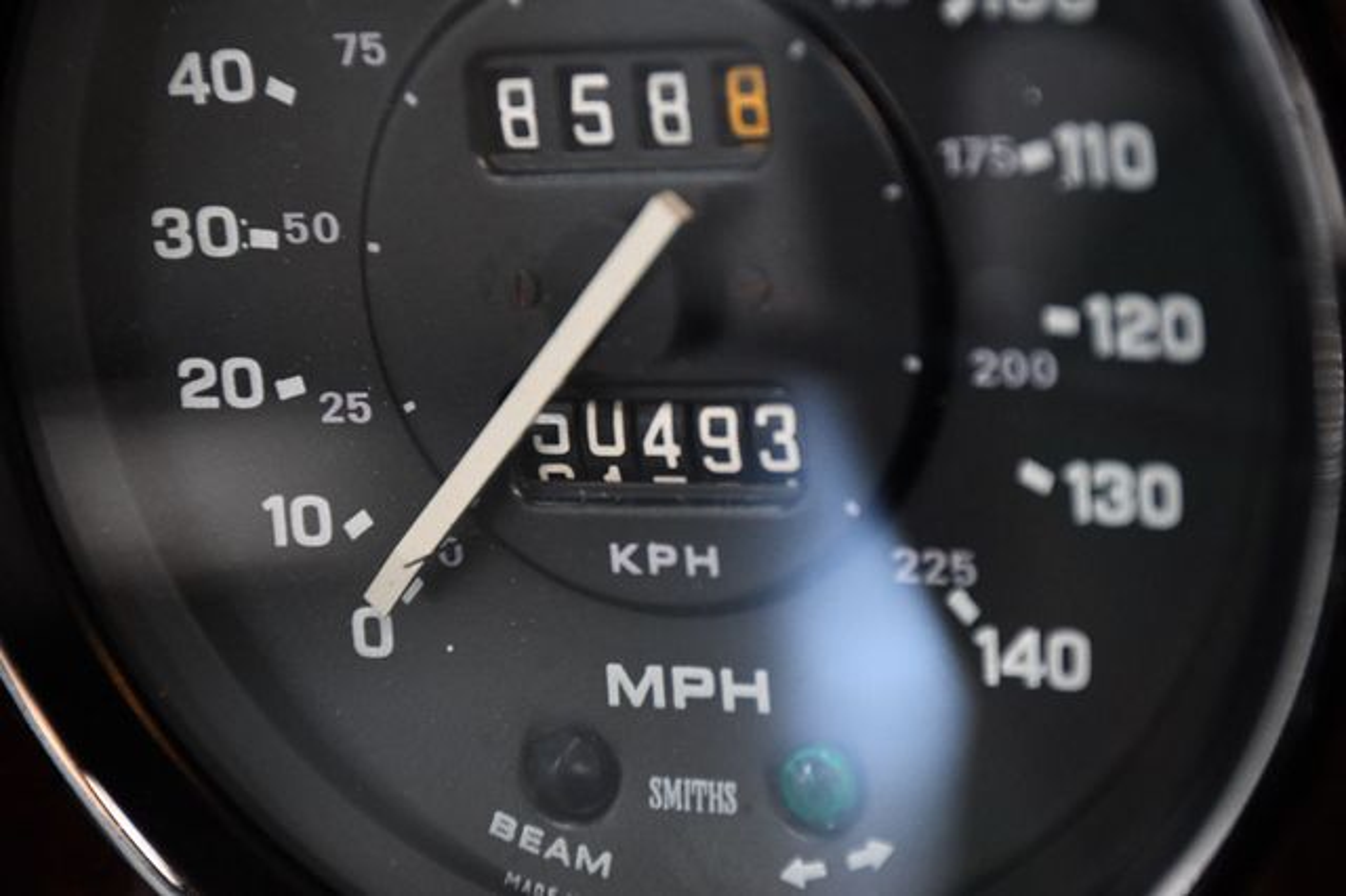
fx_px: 5867
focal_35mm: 157
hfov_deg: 13.1
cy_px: 448
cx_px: 673
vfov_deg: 8.7
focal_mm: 105
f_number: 5.6
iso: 3200
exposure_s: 1/100
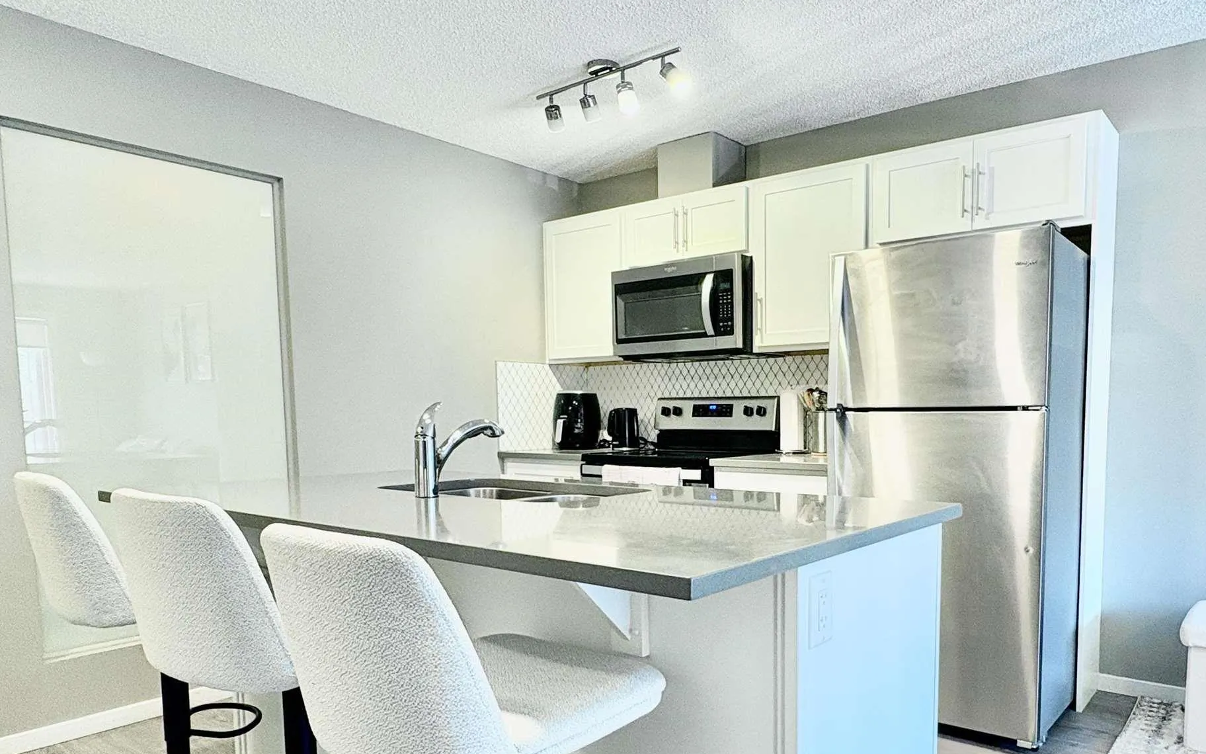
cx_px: 730
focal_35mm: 25
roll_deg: +1.2
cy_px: 482
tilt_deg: -4.4
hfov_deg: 71.7
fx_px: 822
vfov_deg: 48.7
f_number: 2.2
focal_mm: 2.22
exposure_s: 1/60
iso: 160
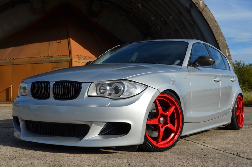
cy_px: 84
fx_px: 356
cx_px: 126
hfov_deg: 39.0
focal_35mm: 51
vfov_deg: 26.4
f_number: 10
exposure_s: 1/400
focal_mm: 34
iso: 100
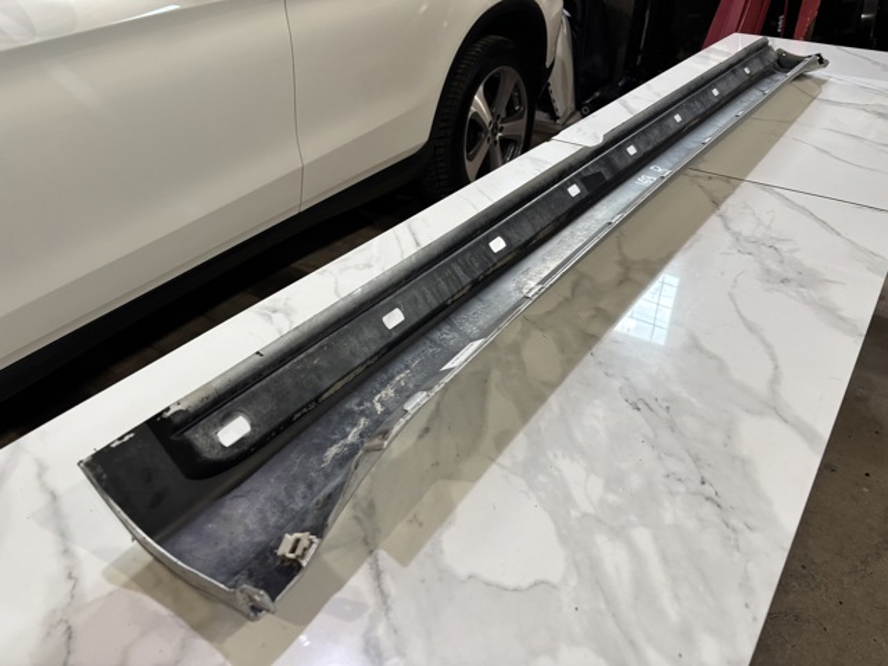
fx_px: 667
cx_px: 444
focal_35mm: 26
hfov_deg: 67.3
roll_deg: -0.1
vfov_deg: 53.1
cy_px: 333
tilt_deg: -33.1
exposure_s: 1/50
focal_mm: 5.96
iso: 200
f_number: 1.6
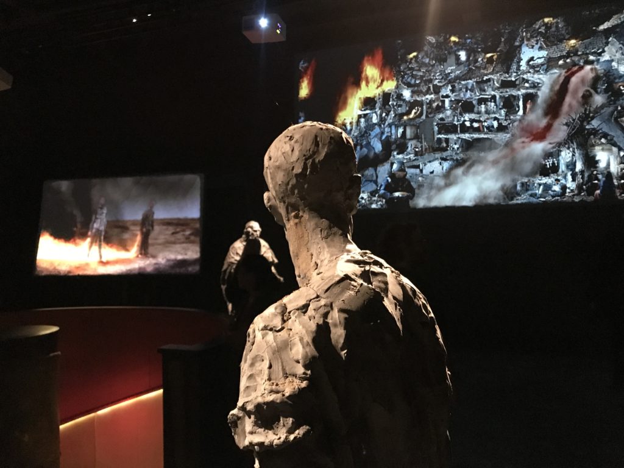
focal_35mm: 28
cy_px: 234
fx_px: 505
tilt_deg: +2.3
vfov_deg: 49.7
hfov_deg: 63.4
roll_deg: +1.5
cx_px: 312
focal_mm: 3.99
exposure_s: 1/4
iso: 250
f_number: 1.8
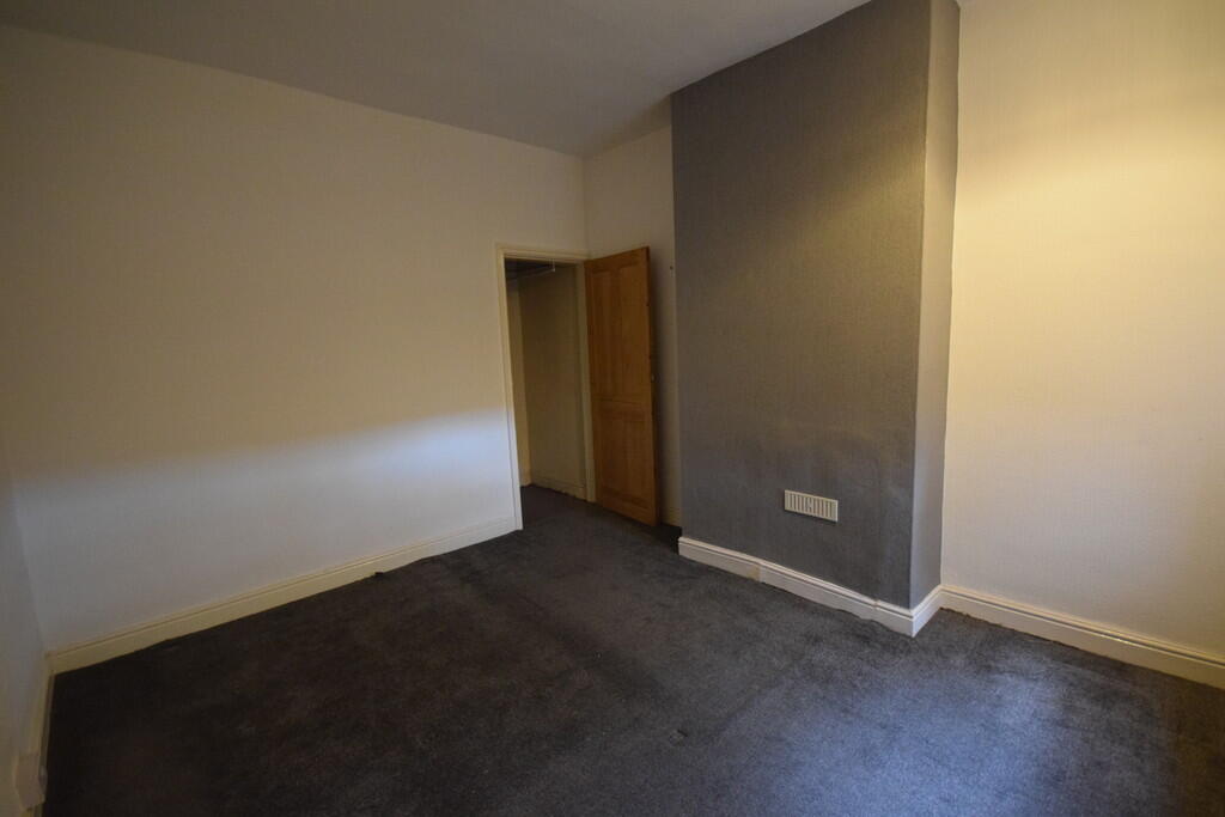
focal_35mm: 15
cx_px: 612
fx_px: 510
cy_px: 408
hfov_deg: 100.4
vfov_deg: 77.3
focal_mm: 10
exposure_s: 1/60
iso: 3600
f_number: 4
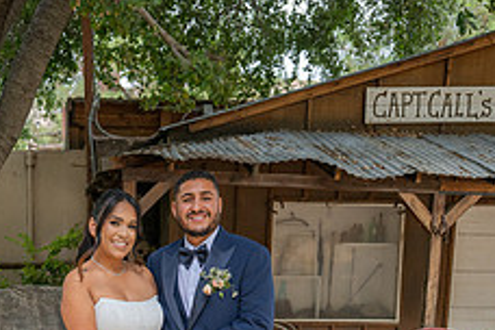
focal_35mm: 61
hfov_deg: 32.2
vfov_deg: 20.7
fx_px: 839
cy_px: 401
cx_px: 113
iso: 320
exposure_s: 1/250
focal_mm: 24
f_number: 2.8
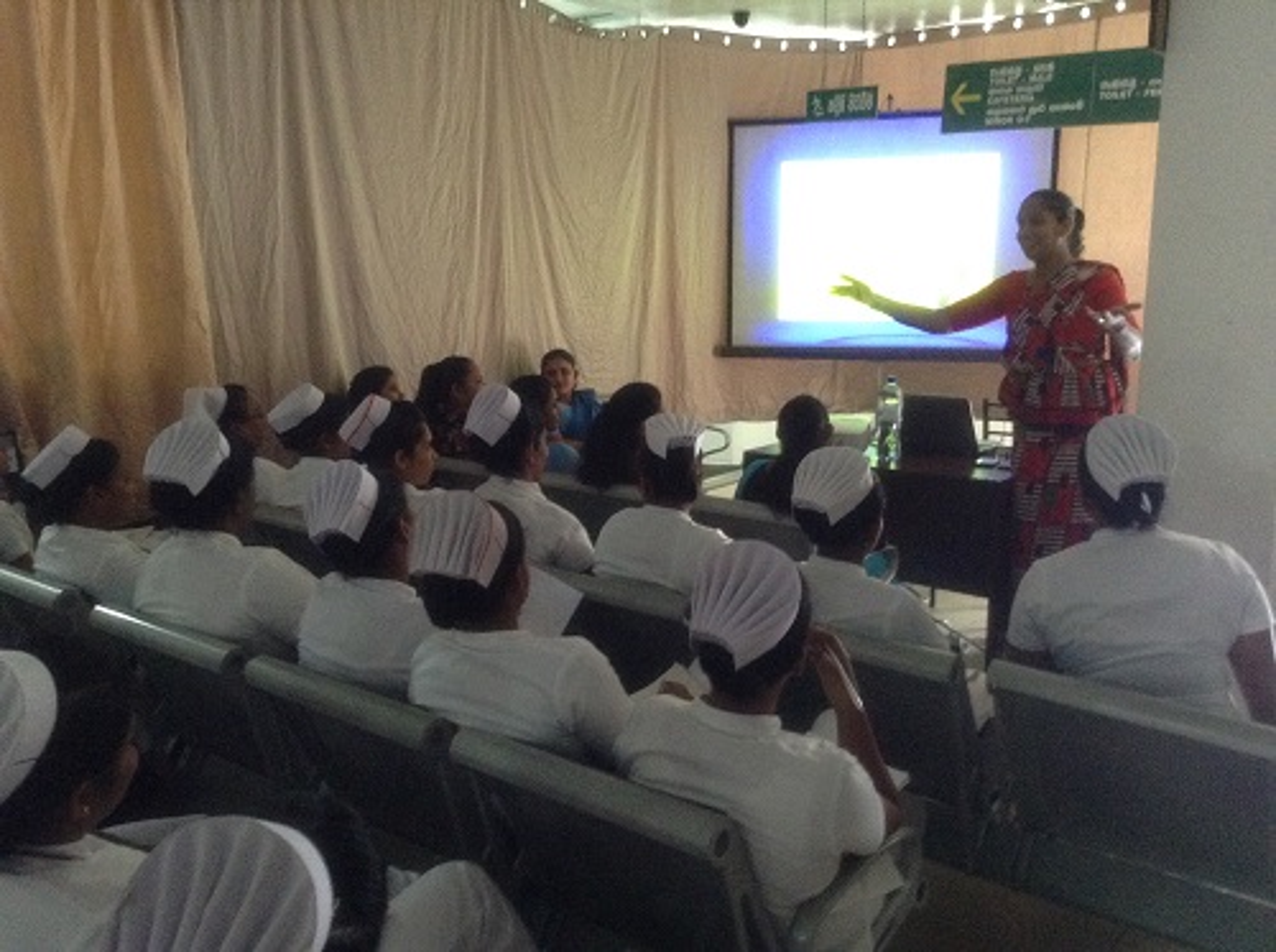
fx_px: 1214
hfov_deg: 55.4
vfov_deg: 42.8
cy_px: 476
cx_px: 638
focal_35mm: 33
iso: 320
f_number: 2.4
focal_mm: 3.3
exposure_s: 1/15
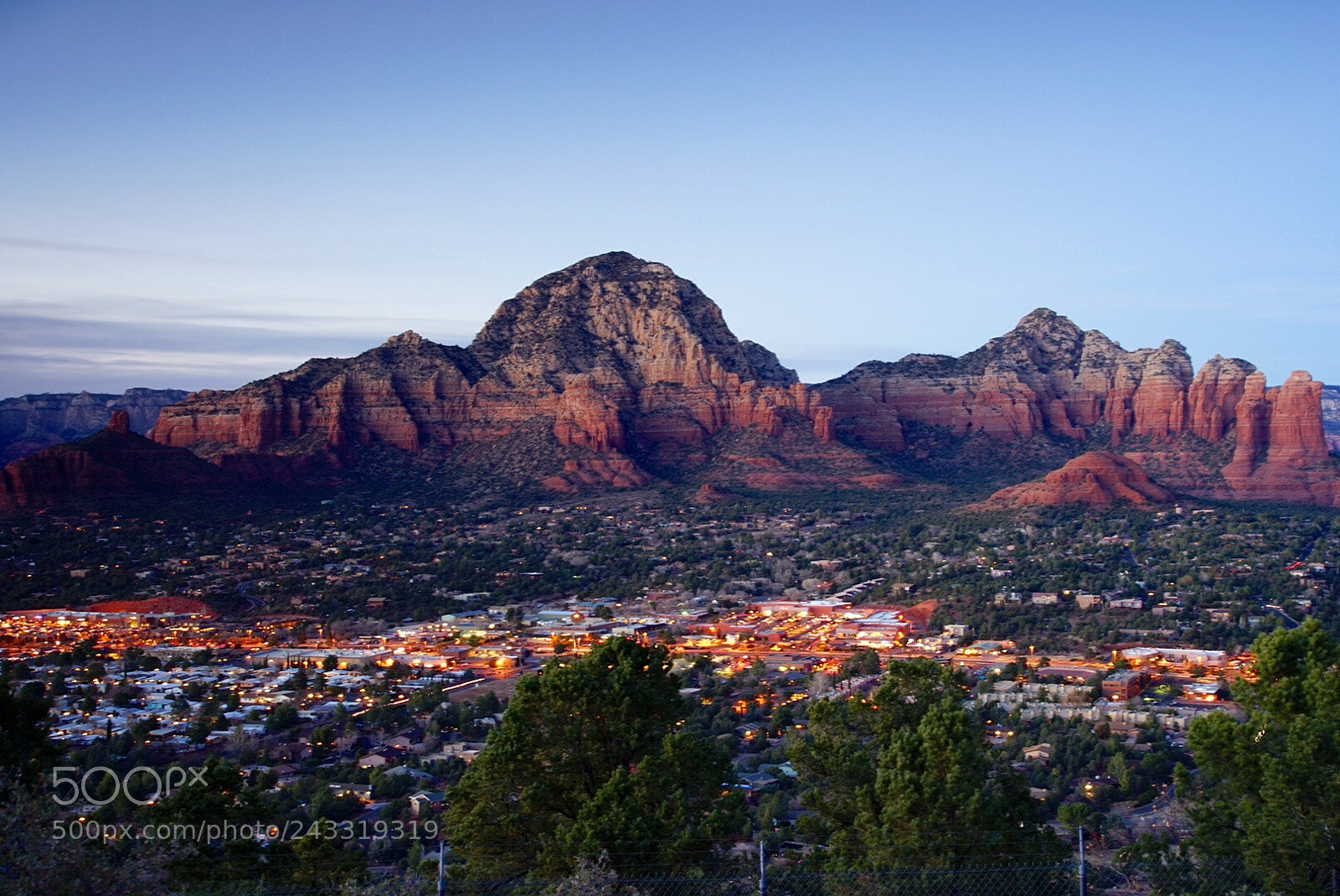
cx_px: 670
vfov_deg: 29.9
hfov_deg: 43.6
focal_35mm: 45
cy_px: 448
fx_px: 1676
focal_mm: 45
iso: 100
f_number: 8
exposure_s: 13
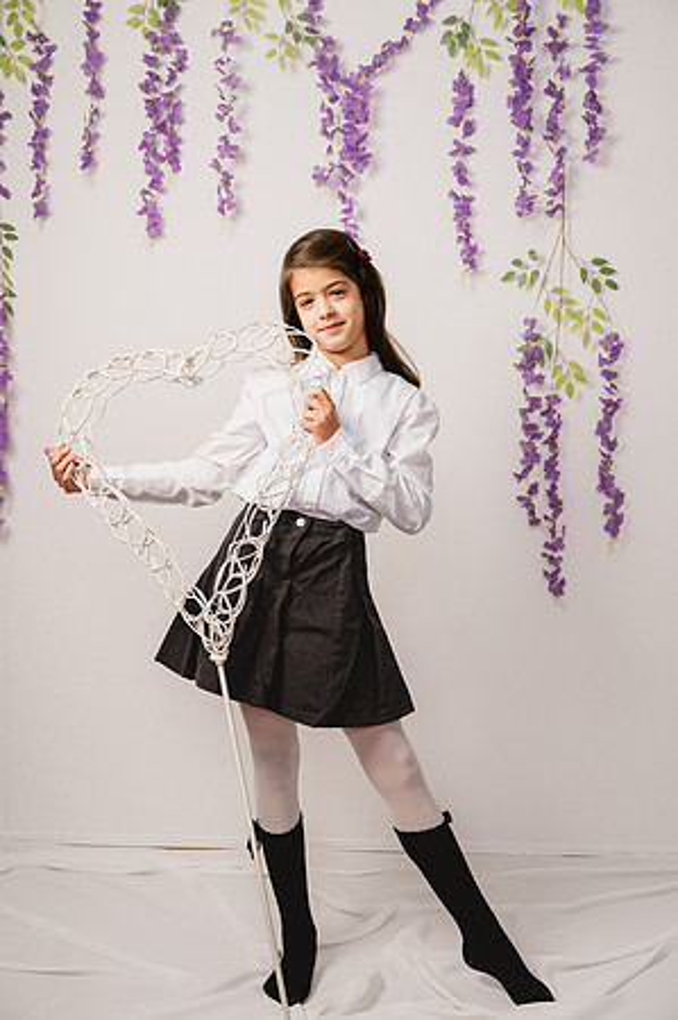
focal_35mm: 39
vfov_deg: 49.6
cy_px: 510
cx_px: 339
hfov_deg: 34.1
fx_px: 1104
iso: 160
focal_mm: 39
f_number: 3.5
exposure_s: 1/160
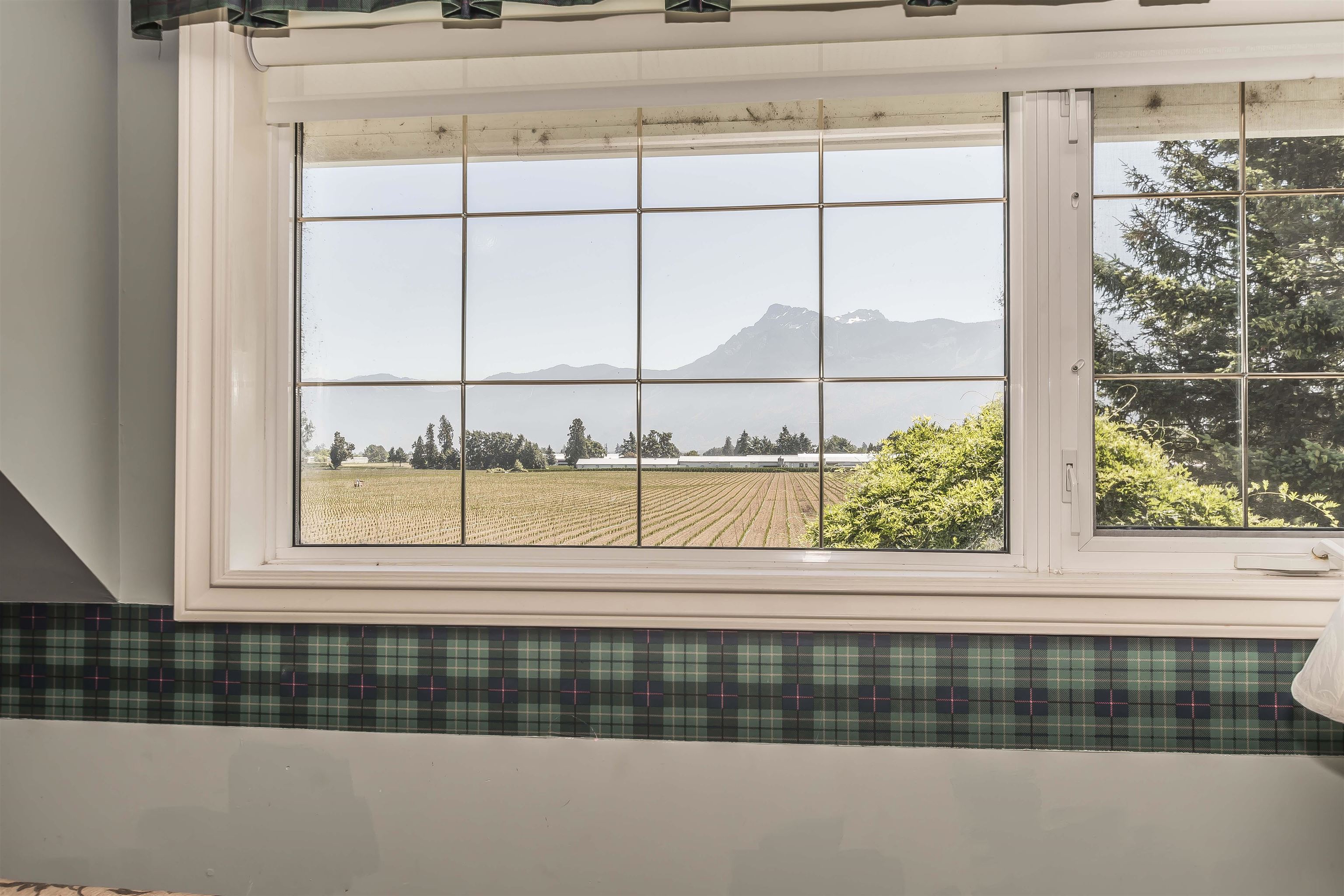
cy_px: 448
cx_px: 672
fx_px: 1120
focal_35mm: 30
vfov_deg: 43.6
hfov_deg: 61.9
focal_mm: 20
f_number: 9
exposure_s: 1/60
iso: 100
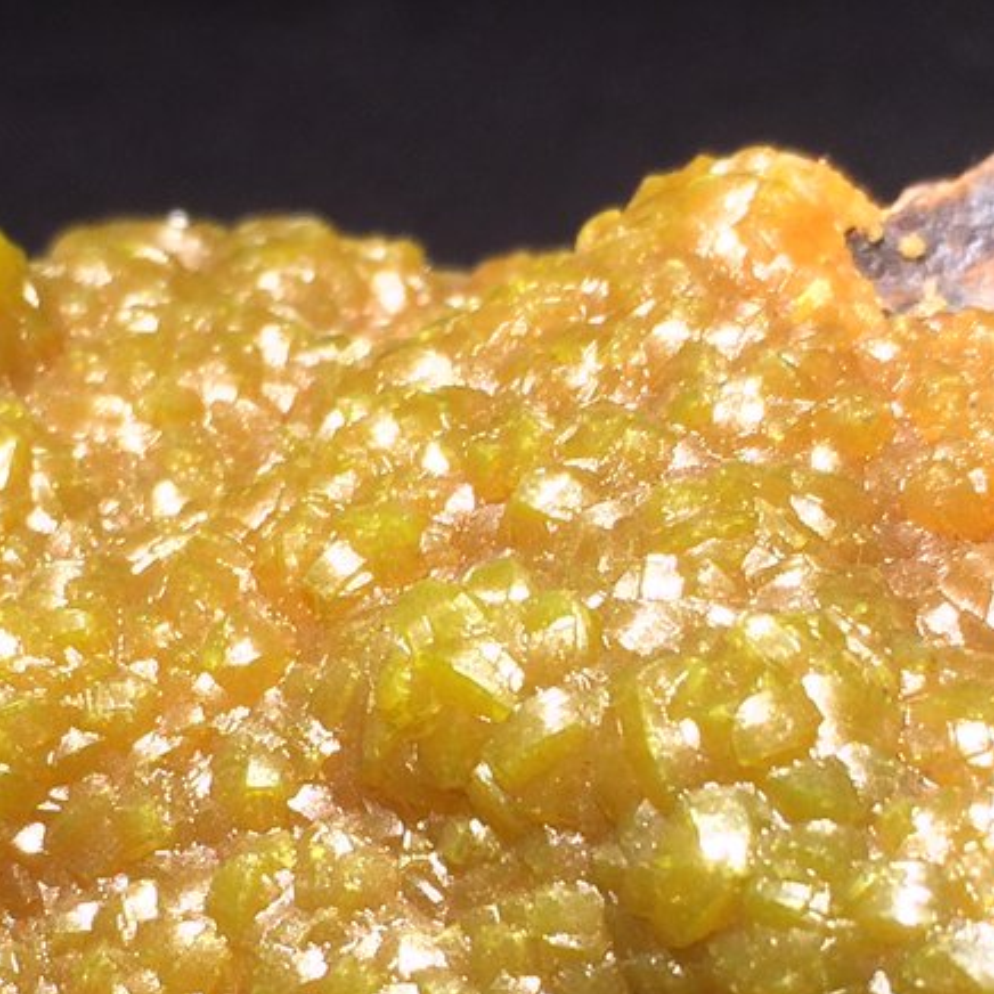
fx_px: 3054
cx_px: 399
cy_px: 814
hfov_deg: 18.5
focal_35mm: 94
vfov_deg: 18.3
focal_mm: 4.15
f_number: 2.2
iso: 50
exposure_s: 1/120
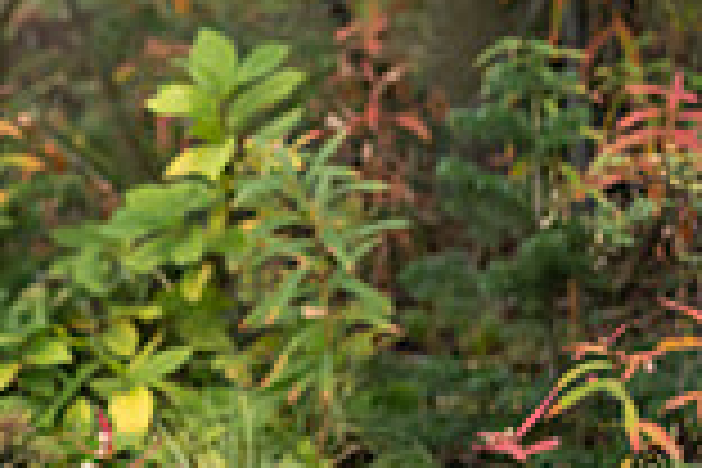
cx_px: -472
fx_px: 6181
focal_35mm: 317
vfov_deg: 4.3
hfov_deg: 6.4
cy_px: 470
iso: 1600
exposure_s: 1/160
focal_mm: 85
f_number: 2.8
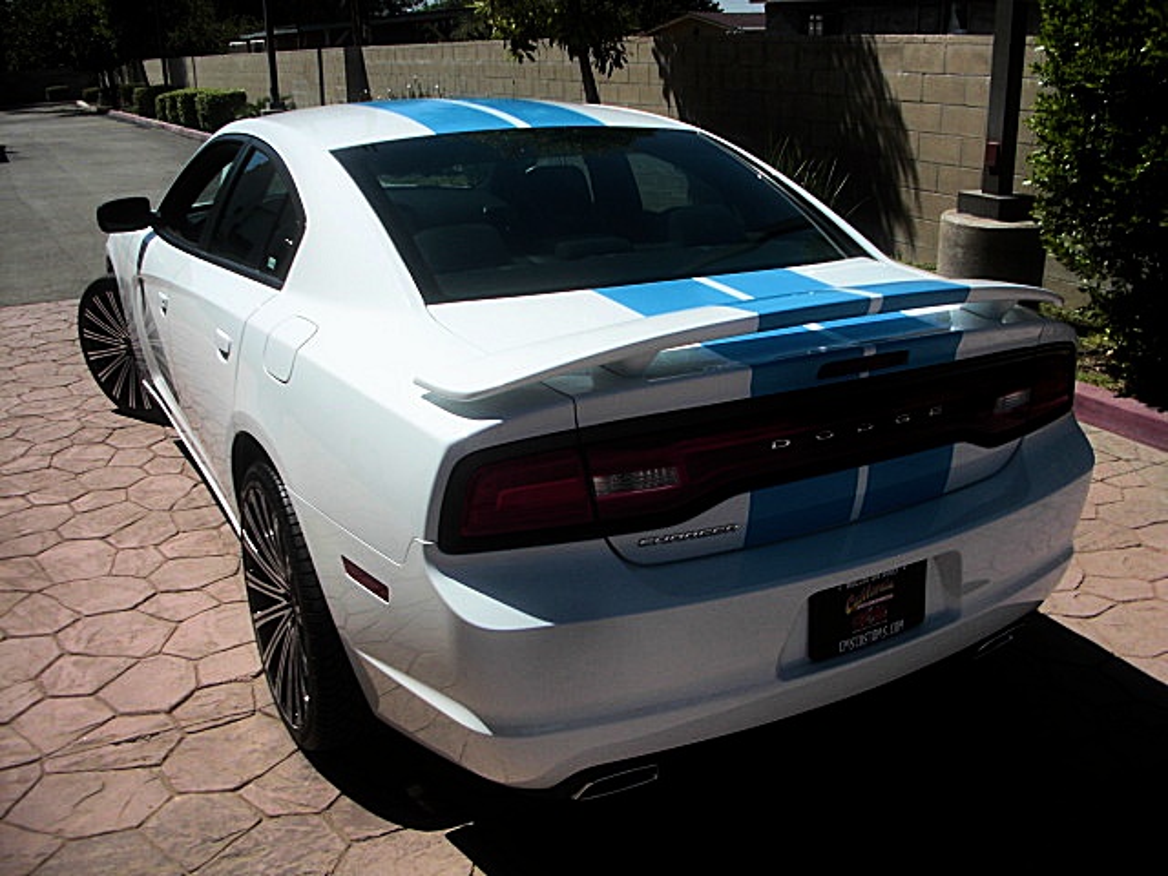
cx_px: 584
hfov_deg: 51.4
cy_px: 438
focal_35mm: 36
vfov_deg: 39.7
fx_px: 1215
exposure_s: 1/250
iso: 50
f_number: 7.9
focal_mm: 6.3
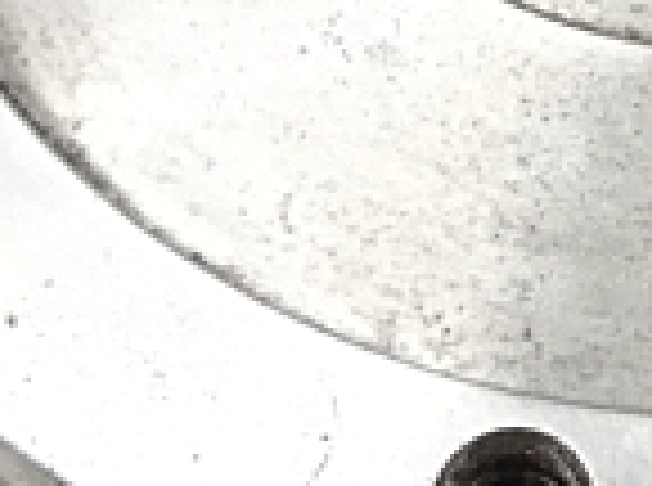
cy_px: -108
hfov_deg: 15.5
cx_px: 719
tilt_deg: -52.5
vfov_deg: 11.6
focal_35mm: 124
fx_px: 2330
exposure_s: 1/100
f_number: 1.8
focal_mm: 3.99
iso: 32
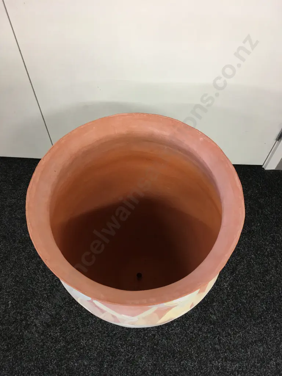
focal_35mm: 29
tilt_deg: -57.2
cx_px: 141
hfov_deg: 48.2
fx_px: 315
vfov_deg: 61.7
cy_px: 188
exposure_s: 1/17
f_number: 2.2
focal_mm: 4.15
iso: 50
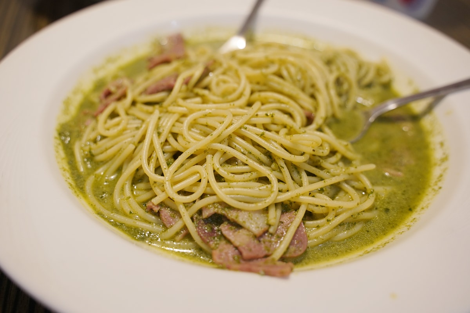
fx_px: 418
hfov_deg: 58.7
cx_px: 235
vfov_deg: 41.1
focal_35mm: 32
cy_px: 156
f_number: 4
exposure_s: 1/60
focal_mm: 32
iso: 1000
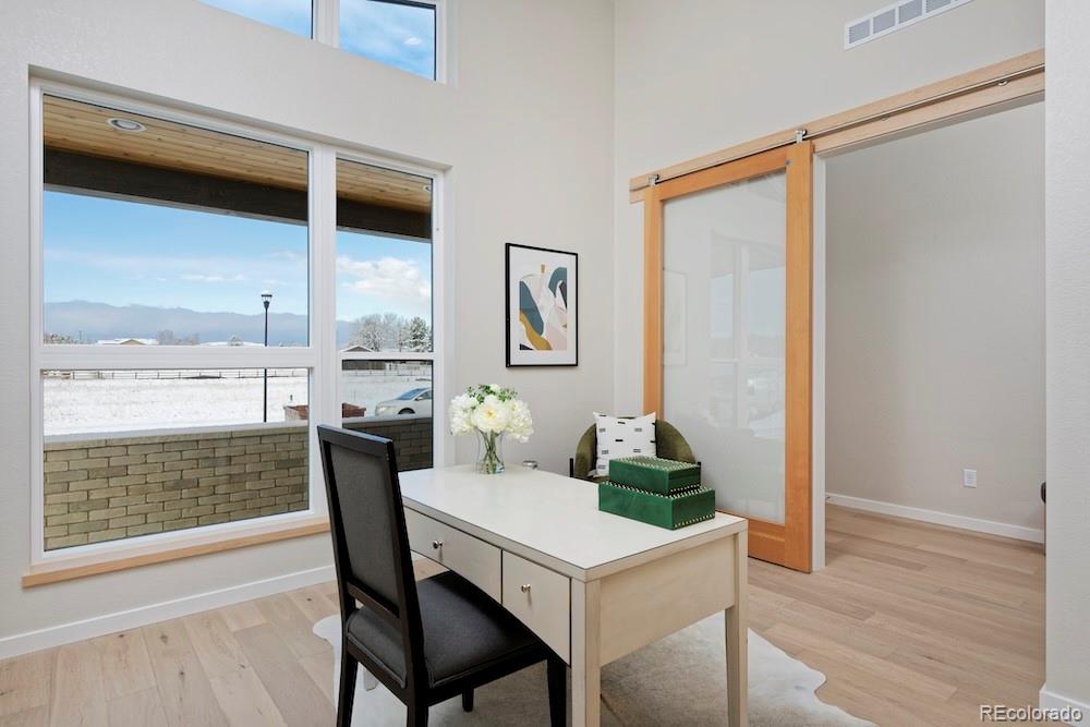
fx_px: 575
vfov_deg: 64.6
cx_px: 545
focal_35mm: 19
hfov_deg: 86.9
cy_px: 364
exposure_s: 1/320
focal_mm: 19
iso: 640
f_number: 13
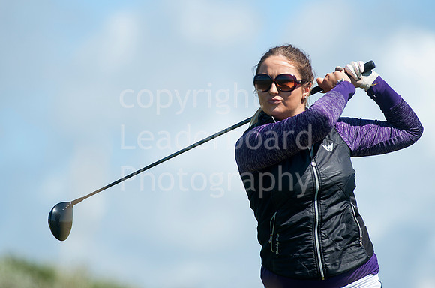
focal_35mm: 300
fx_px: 3617
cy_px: 144
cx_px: 218
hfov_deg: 6.9
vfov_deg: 4.6
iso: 200
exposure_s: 1/2000
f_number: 5.6
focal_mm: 300
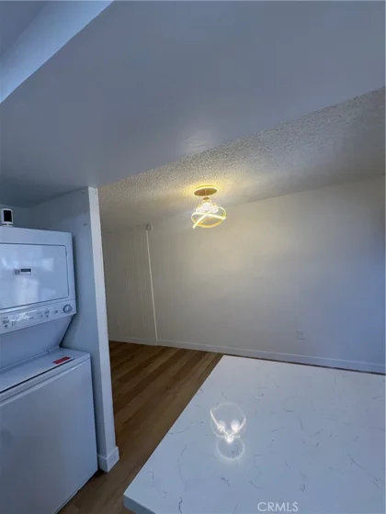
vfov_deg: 102.1
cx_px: 193
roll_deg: +5.9
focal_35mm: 14
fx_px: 208
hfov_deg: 85.7
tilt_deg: +1.8
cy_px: 257
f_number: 2.2
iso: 100
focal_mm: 2.22
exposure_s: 1/140
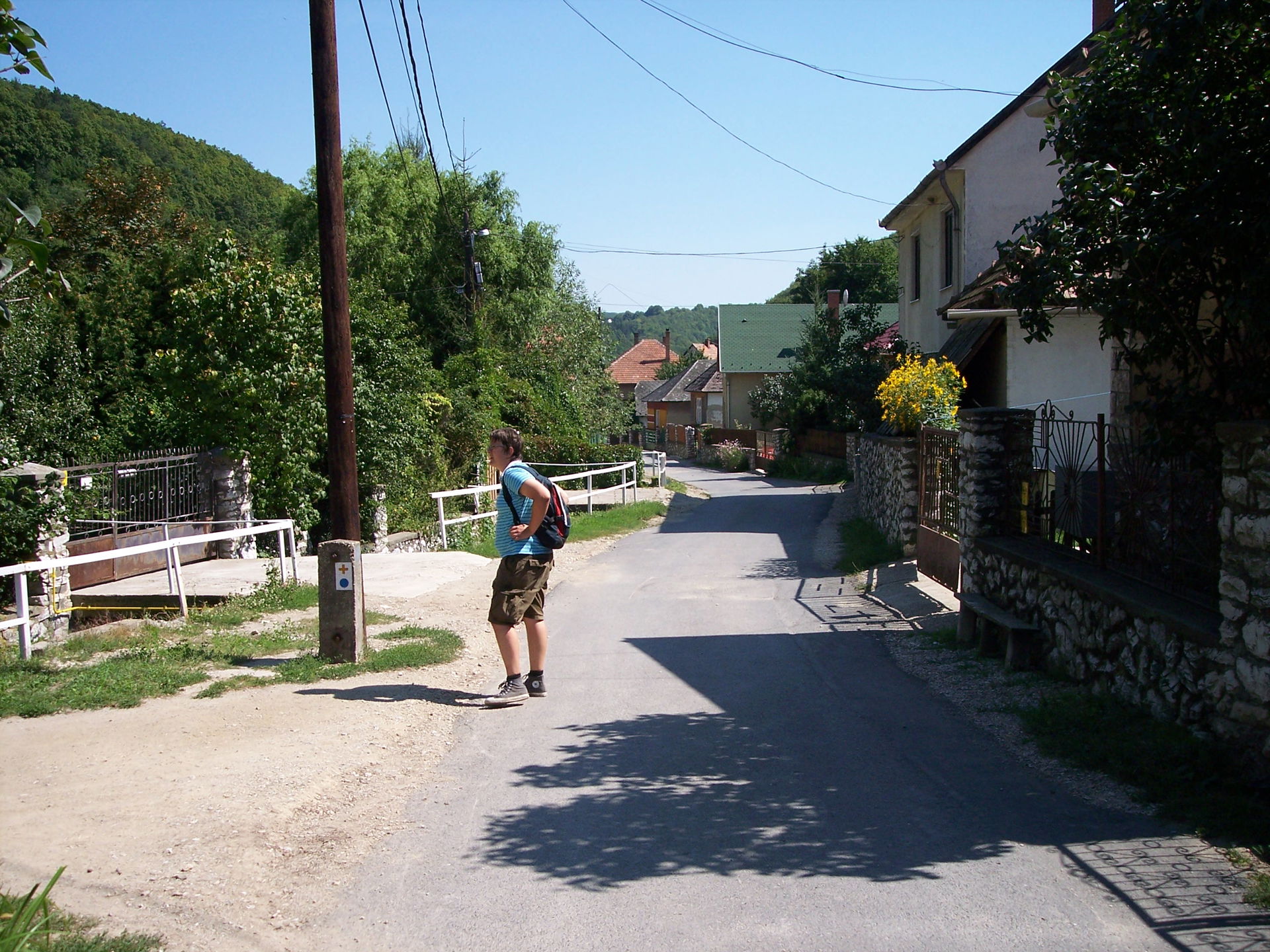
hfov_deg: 47.9
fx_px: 1431
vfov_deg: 36.8
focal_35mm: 39
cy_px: 476
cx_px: 635
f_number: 4
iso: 100
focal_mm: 8
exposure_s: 1/750
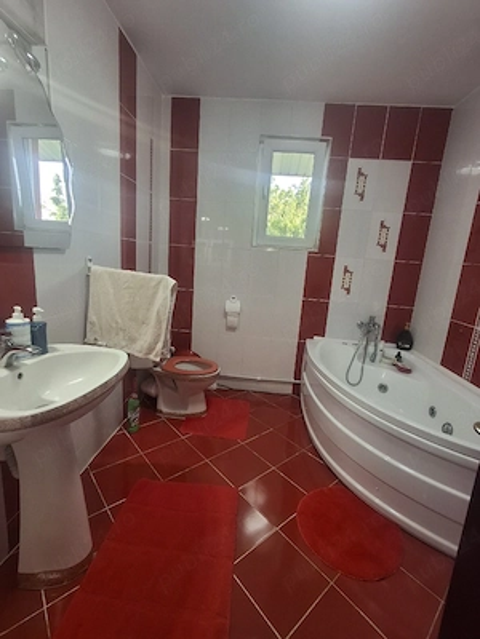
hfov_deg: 78.1
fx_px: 296
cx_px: 240
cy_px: 320
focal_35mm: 16
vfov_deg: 94.5
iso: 80
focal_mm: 1.64
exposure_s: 1/50
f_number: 2.2
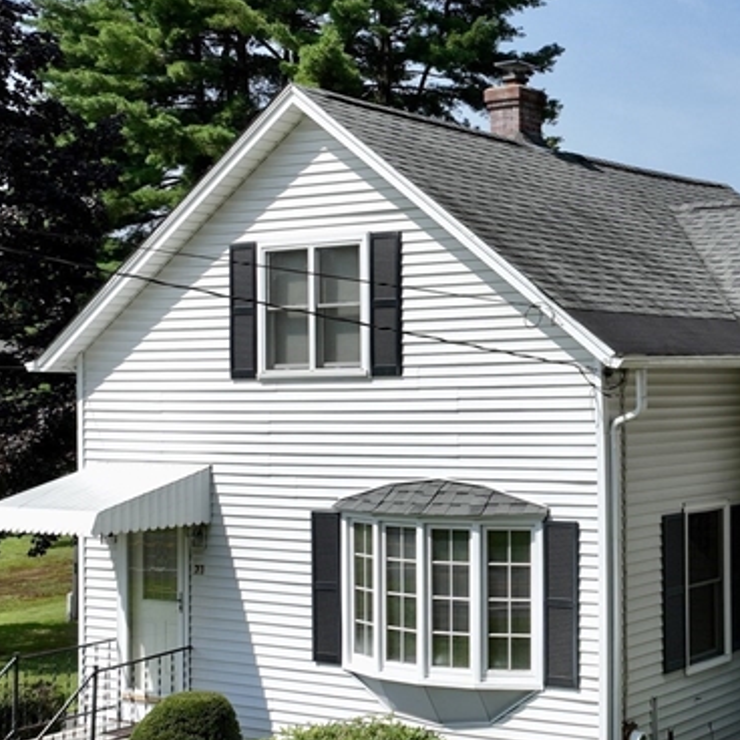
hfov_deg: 27.0
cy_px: 381
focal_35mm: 59
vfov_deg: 29.1
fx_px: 1427
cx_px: 784
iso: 110
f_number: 2.8
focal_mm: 12.29
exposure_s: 1/2000
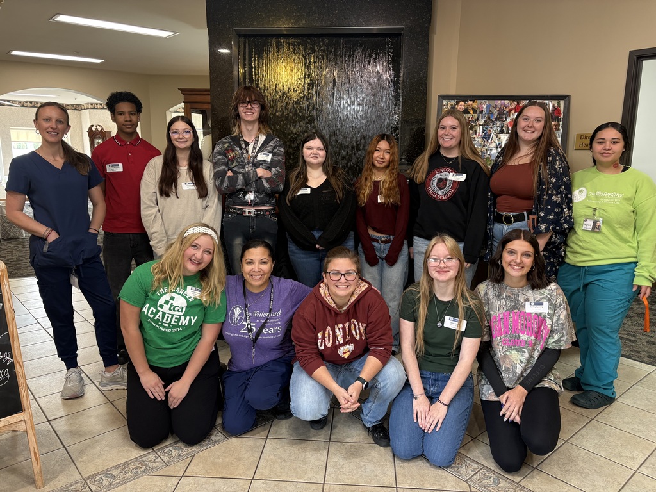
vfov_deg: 53.1
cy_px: 246
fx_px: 493
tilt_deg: -10.4
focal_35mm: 26
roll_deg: -0.4
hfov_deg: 67.3
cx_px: 328
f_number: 1.6
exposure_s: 1/60
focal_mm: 5.96
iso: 200
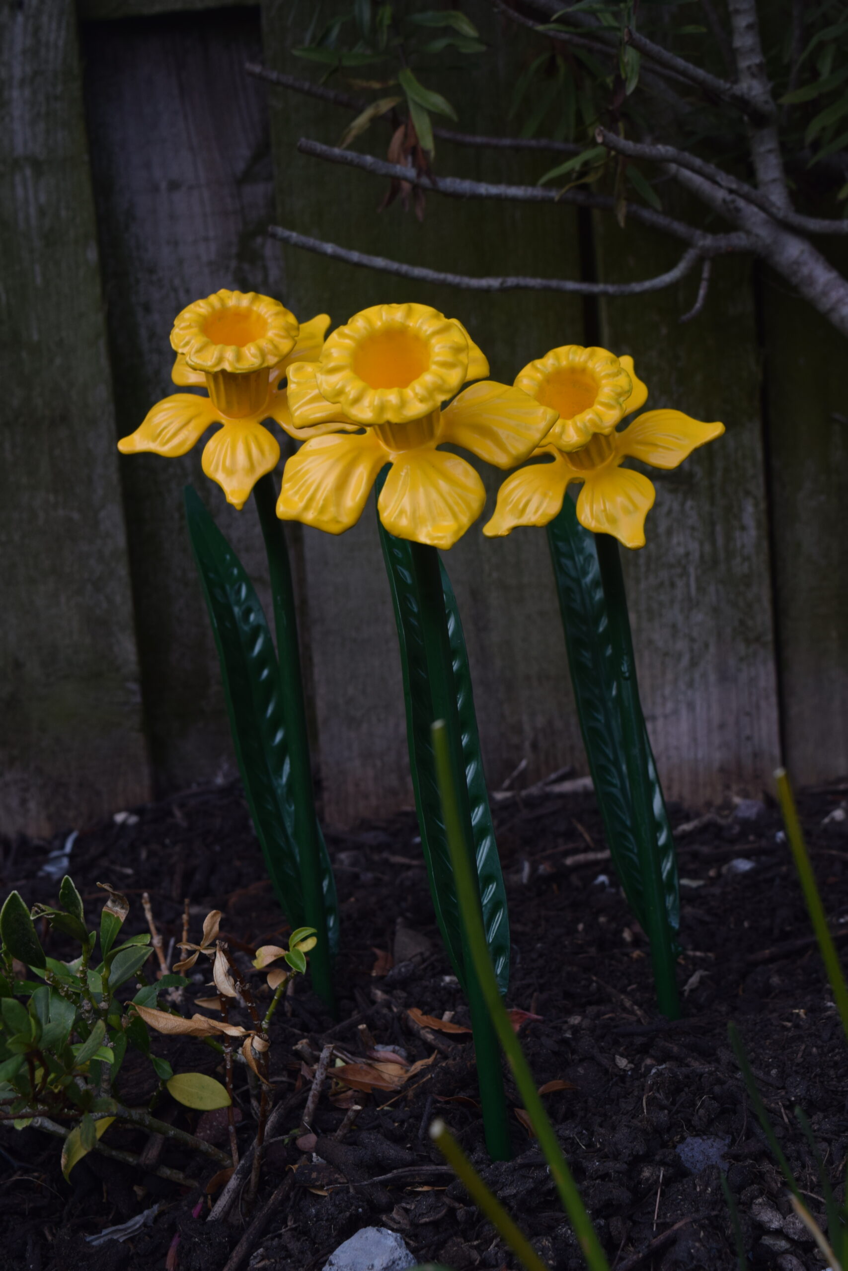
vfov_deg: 33.4
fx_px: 2120
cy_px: 636
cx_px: 424
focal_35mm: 60
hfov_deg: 22.6
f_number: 8
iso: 250
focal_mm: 40
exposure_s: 1/30
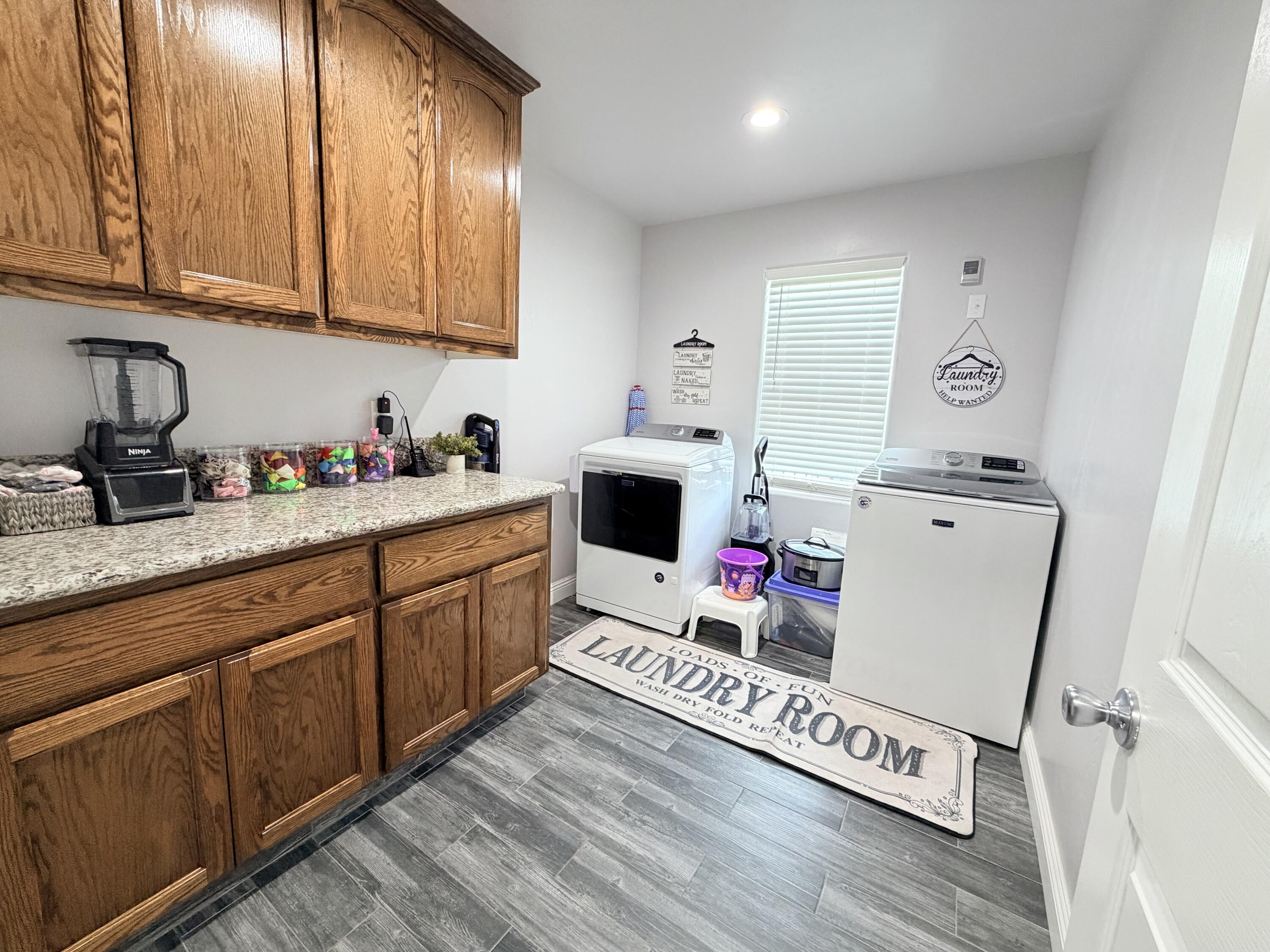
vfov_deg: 85.7
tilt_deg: -8.9
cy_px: 476
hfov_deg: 102.1
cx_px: 635
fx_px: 514
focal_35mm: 14
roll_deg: -2.3
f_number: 2.2
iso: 320
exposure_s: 1/60
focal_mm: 2.22
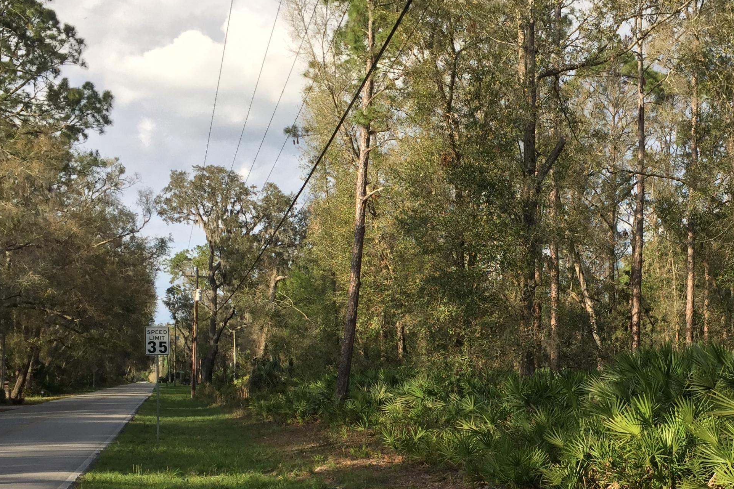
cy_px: 375
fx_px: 958
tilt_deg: -1.6
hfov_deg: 41.3
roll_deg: -2.5
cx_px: 497
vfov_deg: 28.2
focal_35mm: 47
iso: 32
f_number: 2.2
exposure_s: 1/824
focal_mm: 4.15
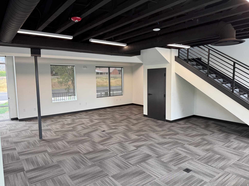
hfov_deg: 71.6
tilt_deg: -4.5
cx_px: 124
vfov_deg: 56.8
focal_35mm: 24
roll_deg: +1.1
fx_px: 173
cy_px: 93
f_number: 1.78
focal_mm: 6.76
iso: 80
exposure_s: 1/120
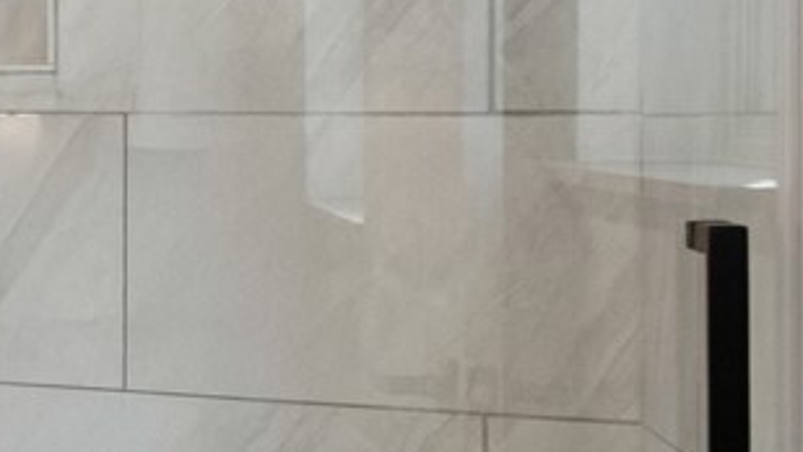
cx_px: -1236
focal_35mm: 92
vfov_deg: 13.1
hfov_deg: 13.9
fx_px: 1959
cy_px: 108
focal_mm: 10.5
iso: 320
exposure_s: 1
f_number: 9
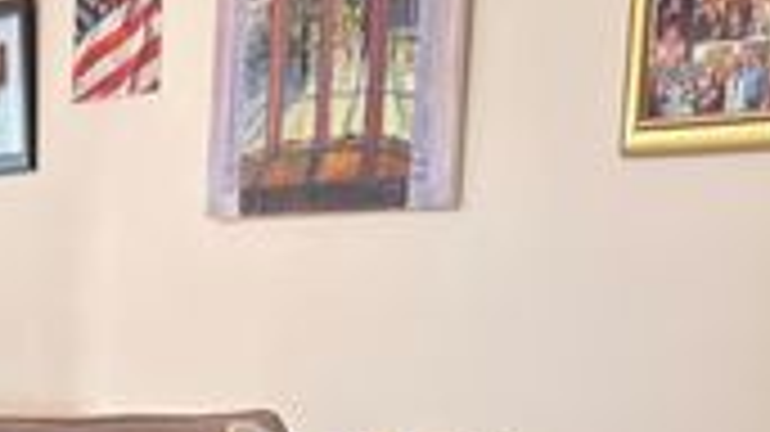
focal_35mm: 106
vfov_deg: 10.7
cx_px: 167
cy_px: 781
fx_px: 2163
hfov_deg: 20.0
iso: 160
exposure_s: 1/125
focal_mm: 6.76
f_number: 1.78
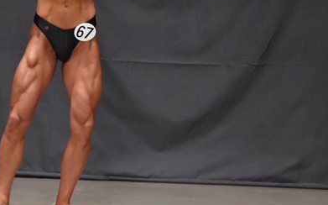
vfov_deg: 3.0
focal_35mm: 438
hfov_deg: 4.8
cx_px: 36
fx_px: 3914
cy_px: 29
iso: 6400
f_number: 5.6
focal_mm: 145
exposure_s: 1/400
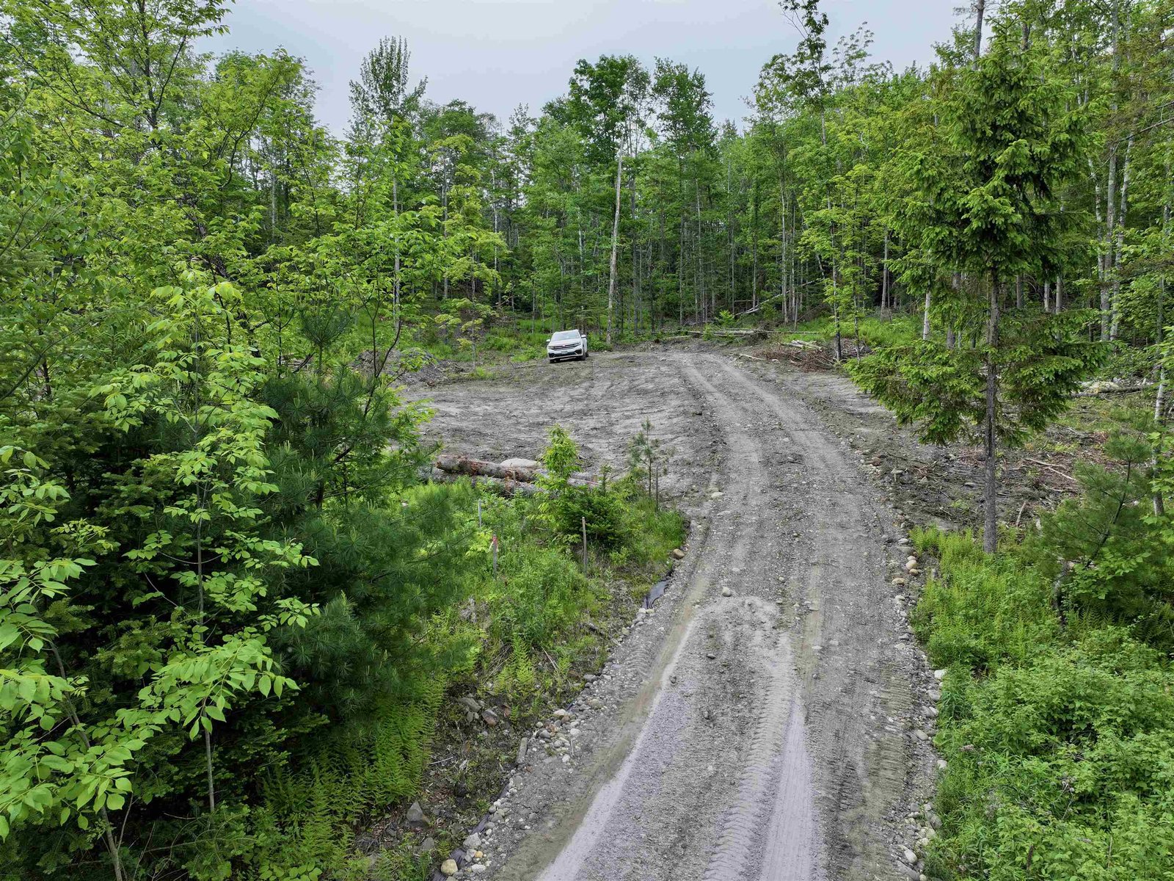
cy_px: 440
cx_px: 587
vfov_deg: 56.8
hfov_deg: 71.6
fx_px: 814
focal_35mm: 24
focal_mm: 12.29
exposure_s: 1/1250
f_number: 2.8
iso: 290
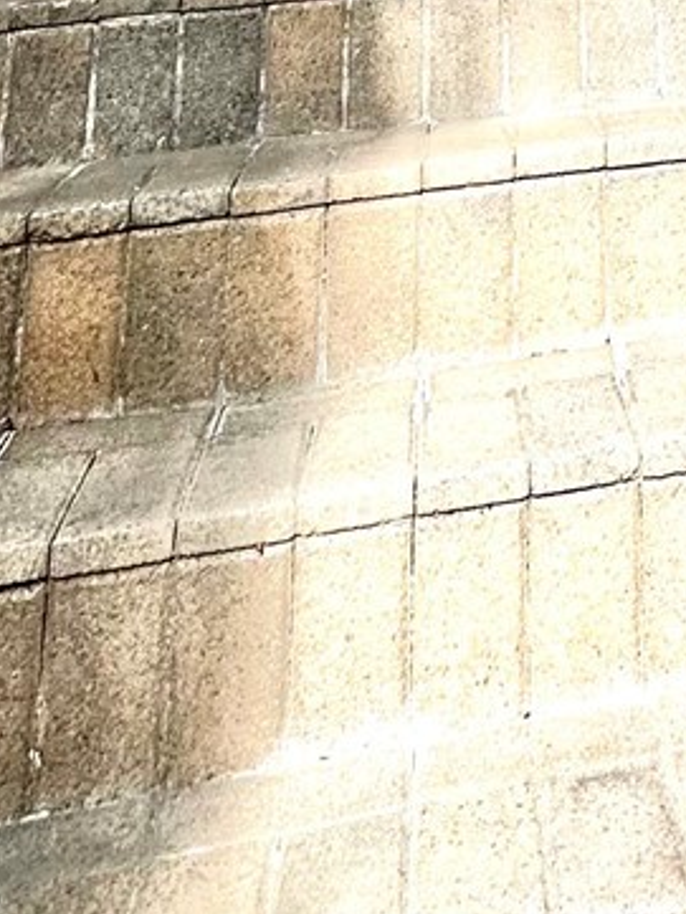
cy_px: -896
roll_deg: +3.6
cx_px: 782
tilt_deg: +25.4
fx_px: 1637
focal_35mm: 62
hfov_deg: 22.2
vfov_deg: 19.2
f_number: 2.2
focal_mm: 2.22
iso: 50
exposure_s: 1/1350
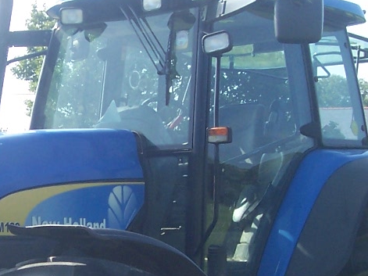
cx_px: 77
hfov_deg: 18.1
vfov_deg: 13.6
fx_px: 1148
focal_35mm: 108
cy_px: 230
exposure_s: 1/180
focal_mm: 5.6
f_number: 5.6
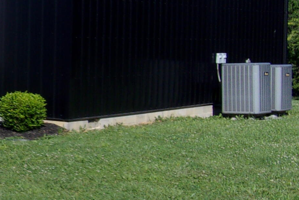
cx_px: -108
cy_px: 61
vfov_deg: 11.2
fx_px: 1013
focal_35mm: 122
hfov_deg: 15.8
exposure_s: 1/110
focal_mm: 6.4
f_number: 11.8
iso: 80
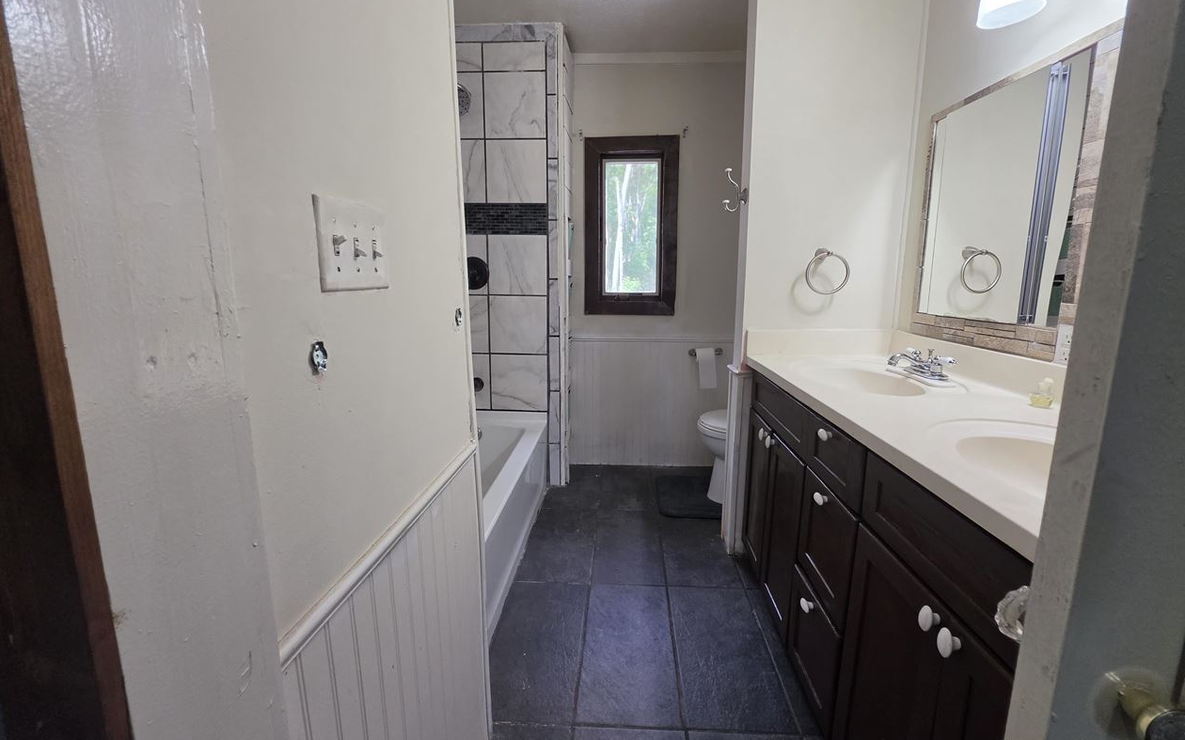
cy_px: 356
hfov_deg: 105.3
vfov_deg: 78.6
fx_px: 452
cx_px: 598
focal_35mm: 14
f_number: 1.9
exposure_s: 1/120
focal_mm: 2.2
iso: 100
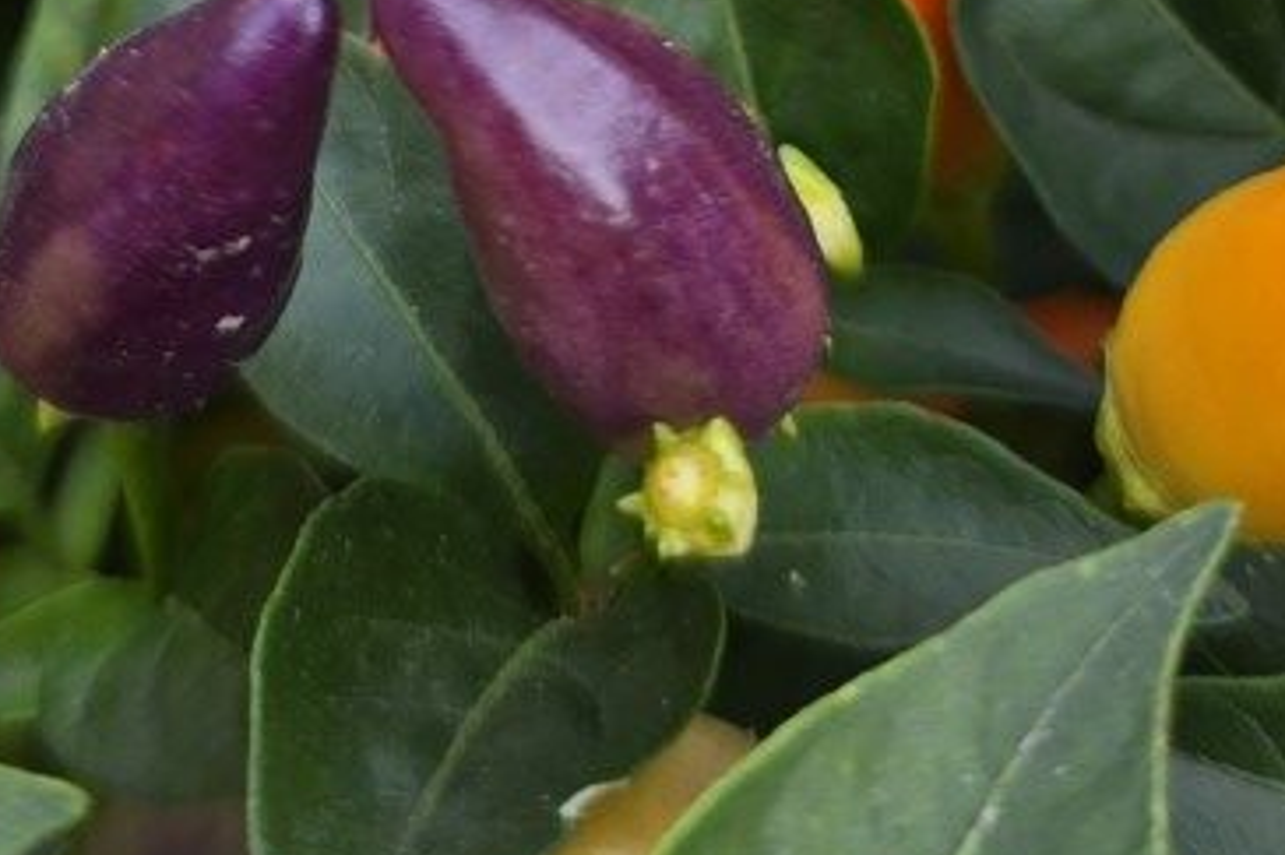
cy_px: -676
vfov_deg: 12.0
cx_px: 549
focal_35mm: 105
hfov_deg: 19.5
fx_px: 3746
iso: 32
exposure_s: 1/180
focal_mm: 6.3
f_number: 1.7
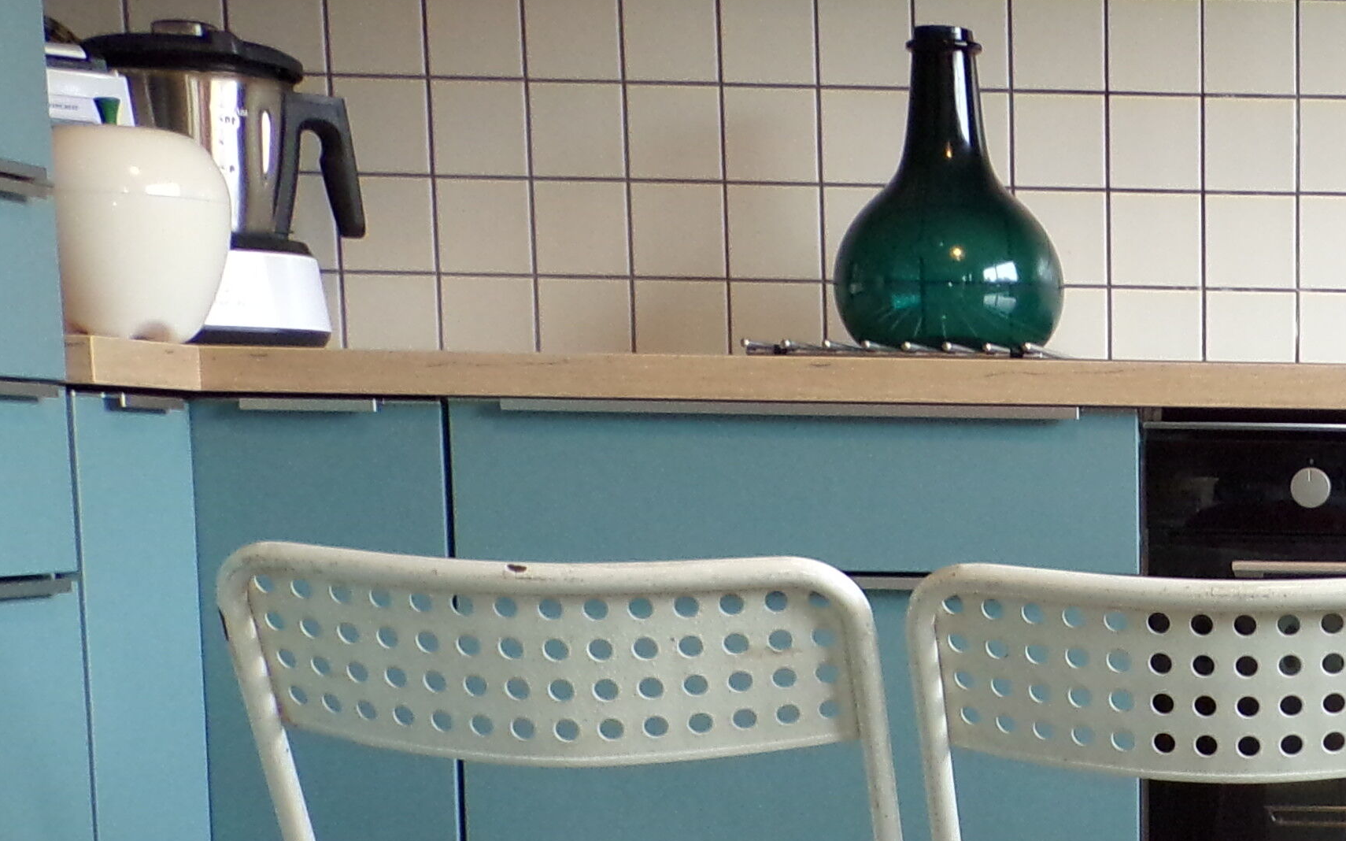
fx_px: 2934
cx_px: 1572
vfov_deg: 16.0
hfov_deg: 23.8
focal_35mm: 80
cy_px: 864
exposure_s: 1/34
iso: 200
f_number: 3.1
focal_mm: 5
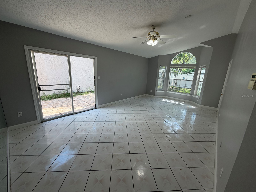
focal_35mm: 14
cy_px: 96
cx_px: 128
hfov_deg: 102.1
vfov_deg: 85.7
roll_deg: -2.7
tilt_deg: -12.4
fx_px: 104
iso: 40
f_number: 2.2
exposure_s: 1/148
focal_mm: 2.22
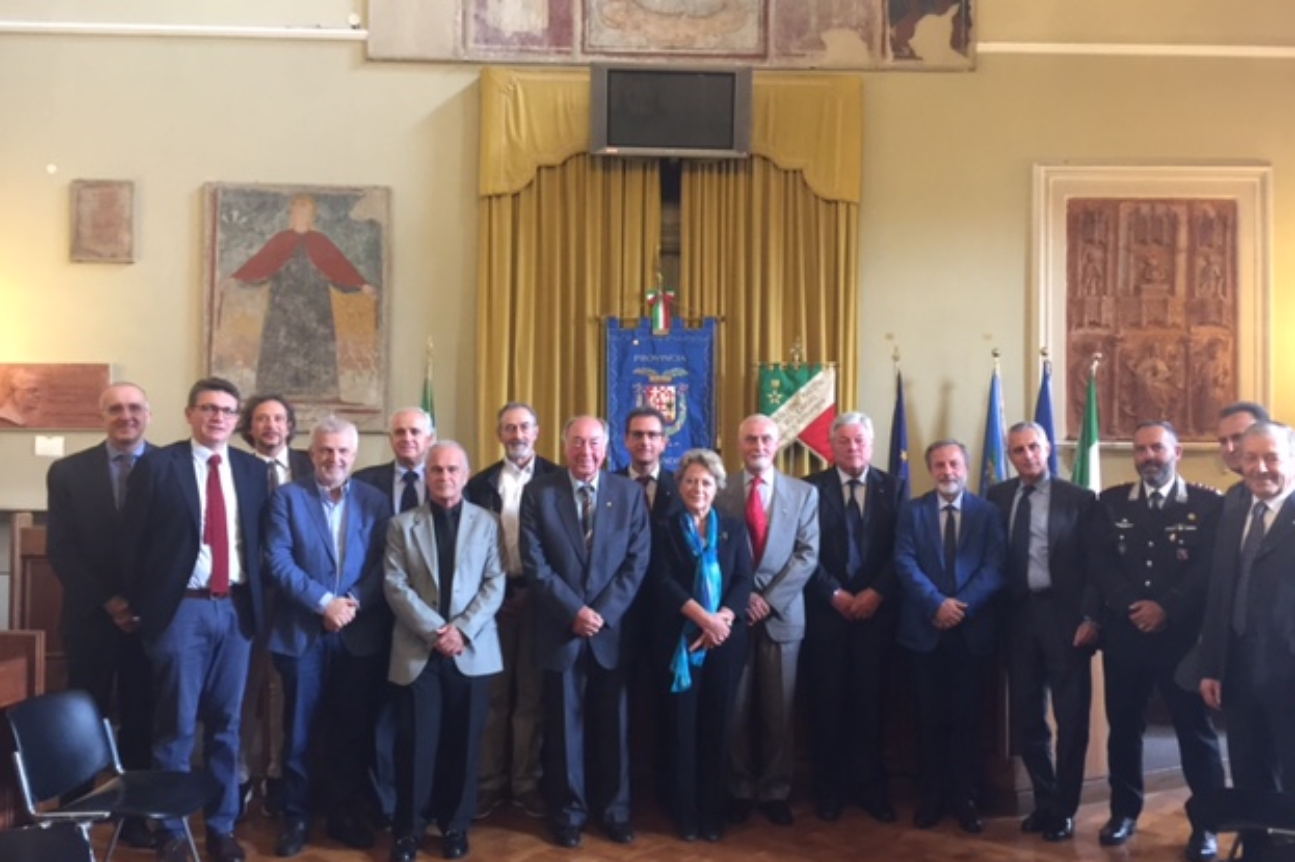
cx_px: 659
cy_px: 465
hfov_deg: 60.3
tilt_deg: +2.5
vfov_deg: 42.3
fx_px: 1115
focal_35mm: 31
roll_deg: -0.3
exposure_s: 1/10
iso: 125
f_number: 2.2
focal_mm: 4.15
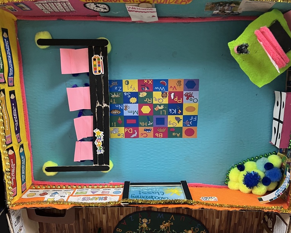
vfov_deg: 42.8
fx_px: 293
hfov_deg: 52.8
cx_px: 146
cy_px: 155
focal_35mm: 34
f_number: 1.6
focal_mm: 5.1
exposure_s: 1/60.2
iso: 320
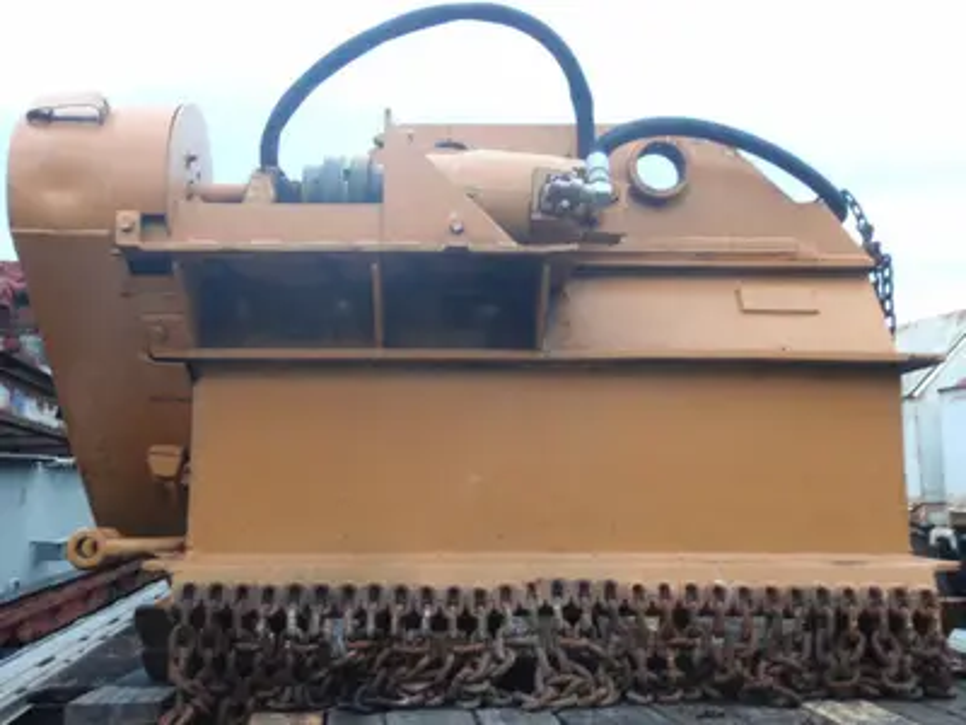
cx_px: 483
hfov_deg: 51.4
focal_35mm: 36
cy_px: 362
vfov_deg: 39.7
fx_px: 1005
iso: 100
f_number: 4.1
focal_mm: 6.53
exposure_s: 1/40
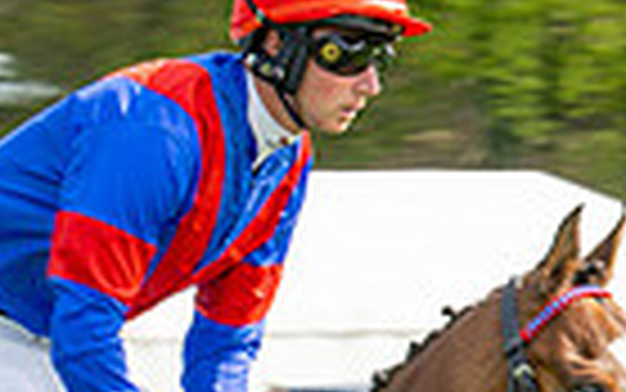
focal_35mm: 598
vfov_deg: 2.2
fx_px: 10206
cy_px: 670
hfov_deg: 3.5
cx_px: -100
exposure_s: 1/160
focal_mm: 87
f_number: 9
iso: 100
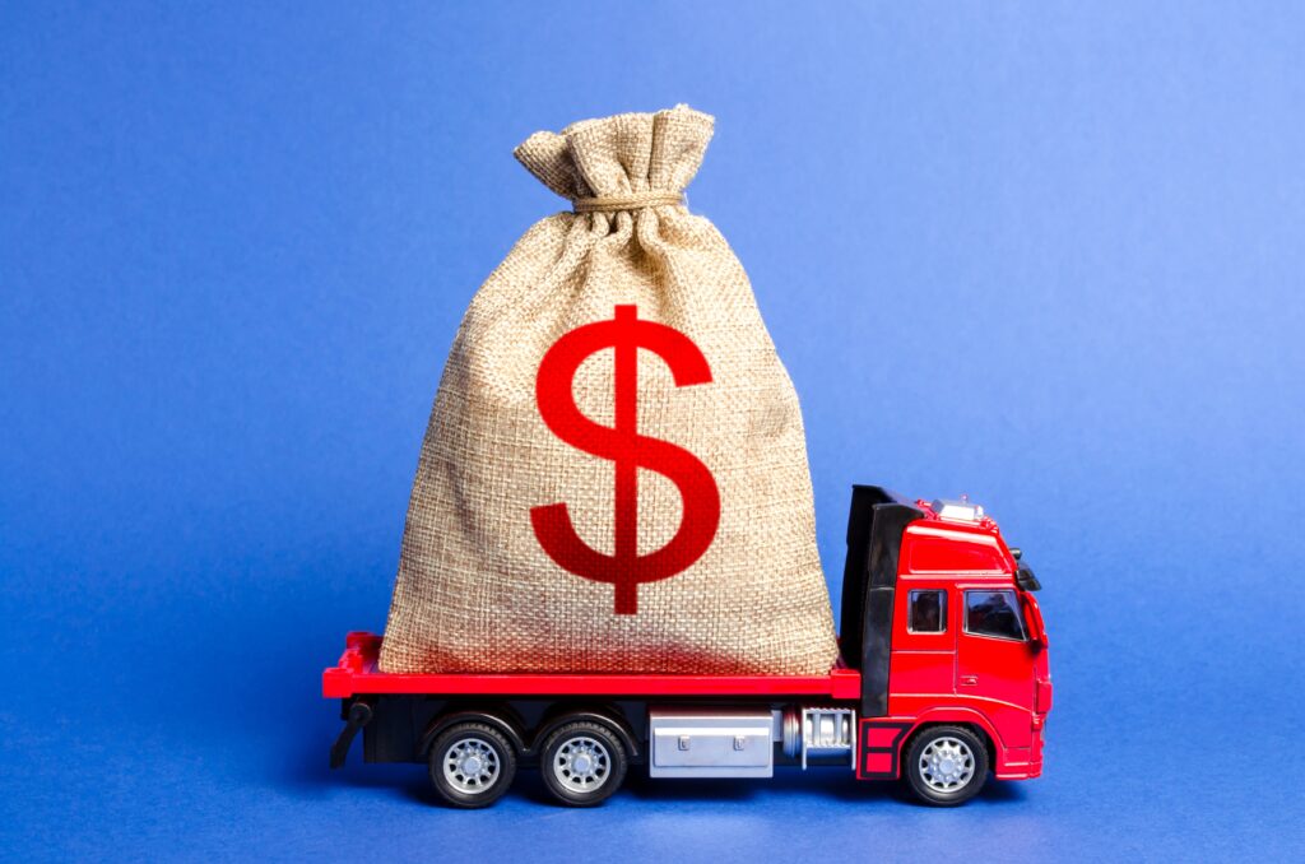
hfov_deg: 33.5
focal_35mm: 60
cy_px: 432
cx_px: 652
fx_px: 2170
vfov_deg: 22.5
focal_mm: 40
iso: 250
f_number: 9
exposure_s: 1/125
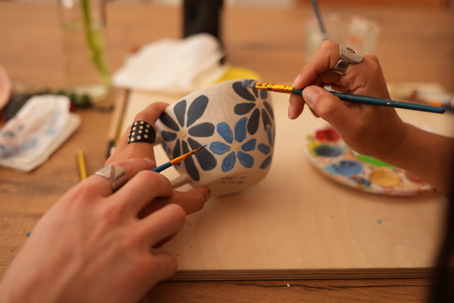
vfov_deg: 27.0
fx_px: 631
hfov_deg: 39.6
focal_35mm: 50
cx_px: 227
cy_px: 152
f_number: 2.2
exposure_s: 1/80
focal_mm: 50
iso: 100
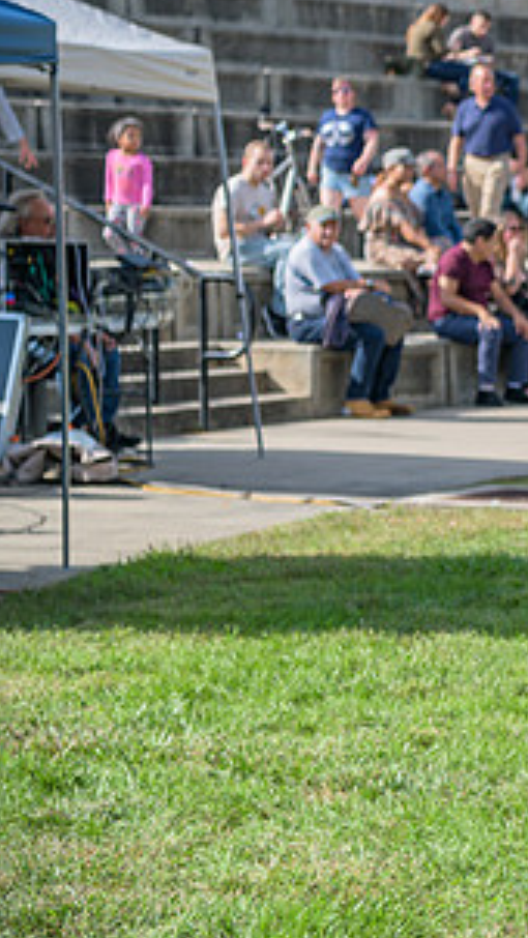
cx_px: 894
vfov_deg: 15.2
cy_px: 452
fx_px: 3507
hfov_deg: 8.3
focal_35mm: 141
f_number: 4
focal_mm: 70
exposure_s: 1/200
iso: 64
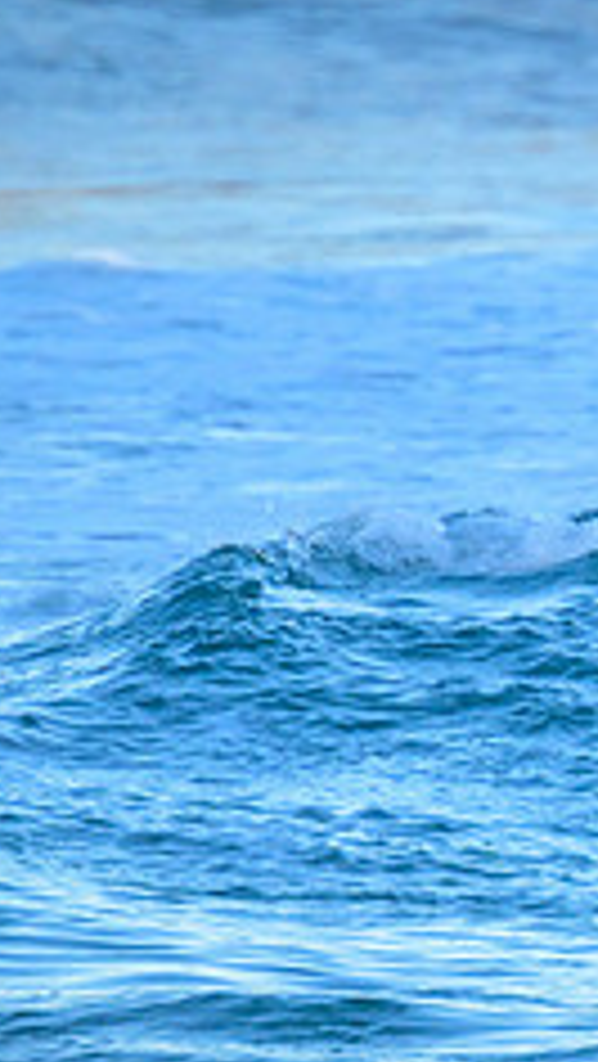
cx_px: 1088
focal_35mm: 2057
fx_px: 57903
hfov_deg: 0.6
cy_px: 484
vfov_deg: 1.0
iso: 2000
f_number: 11
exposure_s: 1/1000
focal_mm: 800
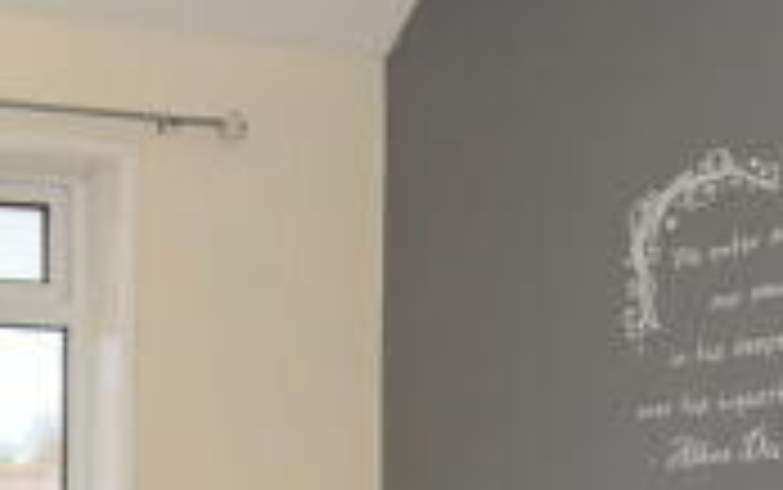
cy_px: 544
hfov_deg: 25.2
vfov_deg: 16.9
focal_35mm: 75
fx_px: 1600
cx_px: -112
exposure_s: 1/250
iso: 400
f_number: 7.1
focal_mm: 13
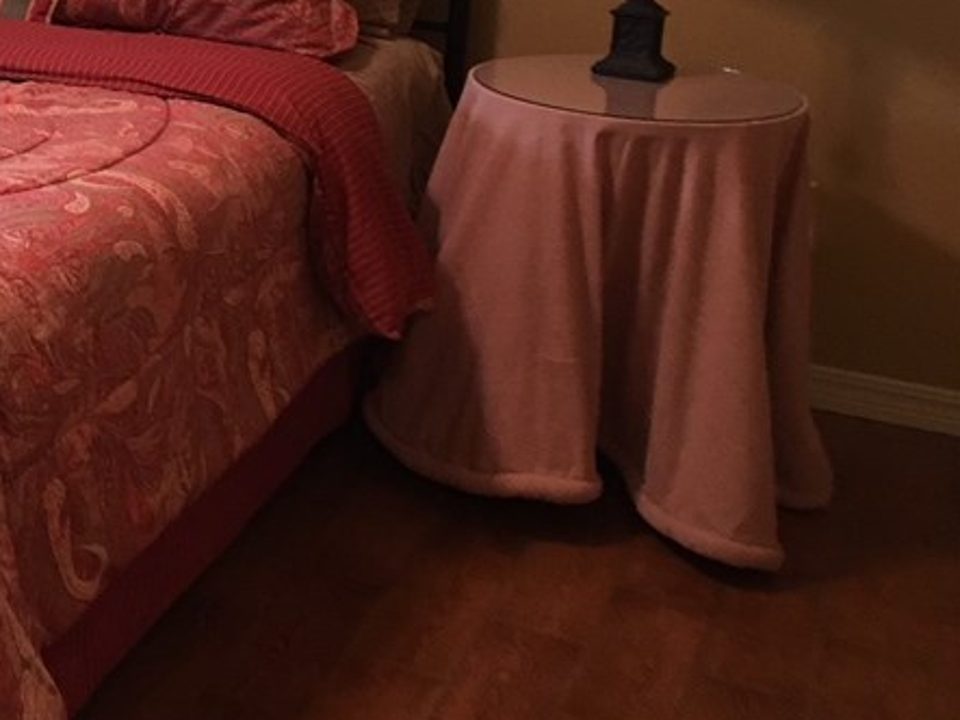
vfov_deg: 21.4
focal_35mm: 67
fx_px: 1858
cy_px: 54
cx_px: -141
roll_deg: -0.2
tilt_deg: -12.0
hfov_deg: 26.3
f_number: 2.2
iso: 125
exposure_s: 1/30
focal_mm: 4.15
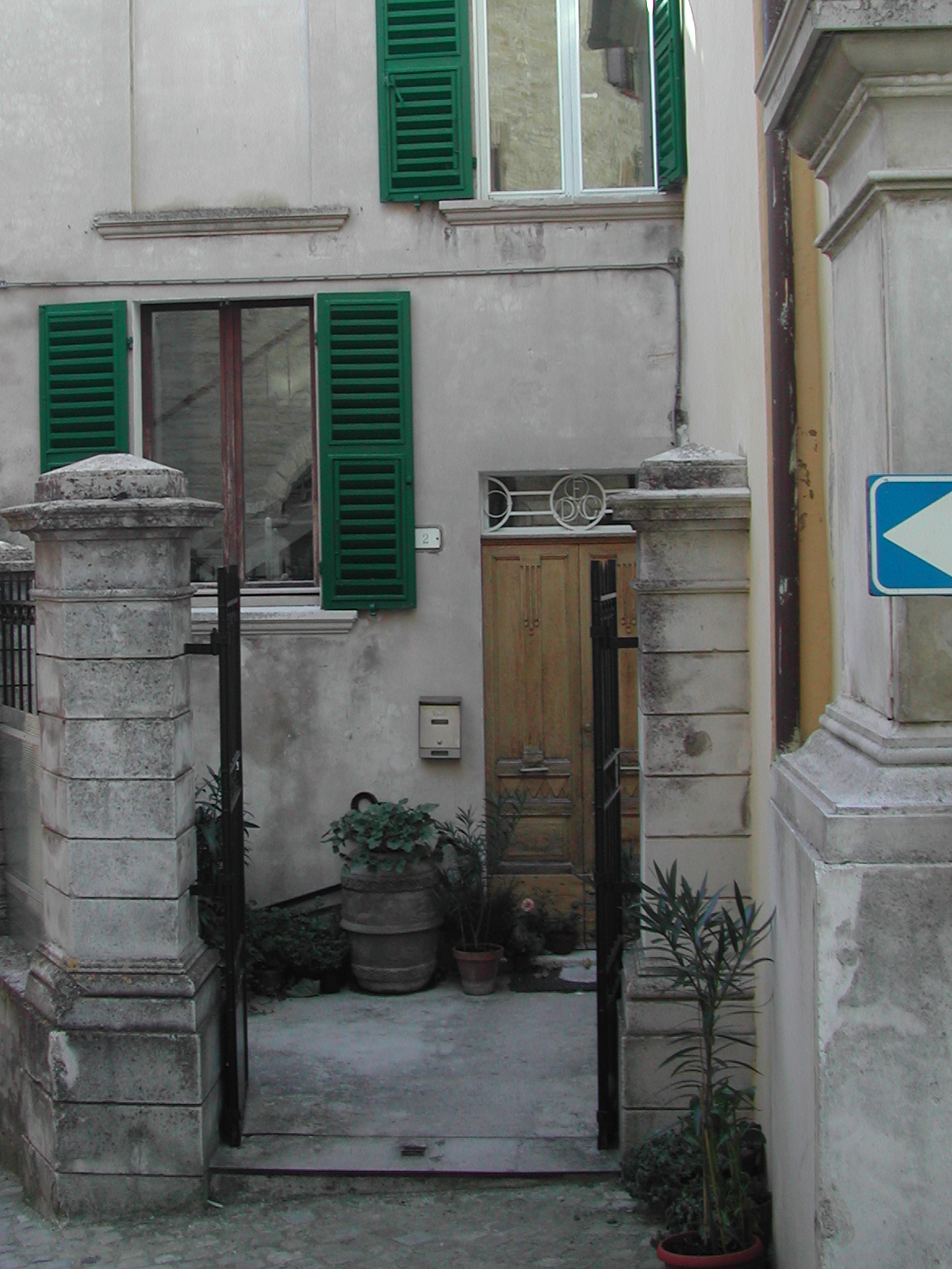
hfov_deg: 29.0
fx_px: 1833
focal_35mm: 50
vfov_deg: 38.1
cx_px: 381
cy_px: 536
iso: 100
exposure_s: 1/152
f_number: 2.8
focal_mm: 8
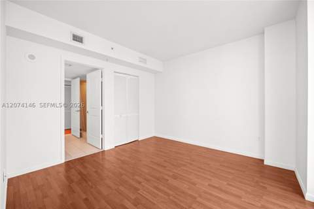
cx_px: 157
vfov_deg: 81.2
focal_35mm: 14
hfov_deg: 104.3
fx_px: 122
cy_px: 104
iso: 100
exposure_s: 1/30
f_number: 2.8
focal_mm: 14
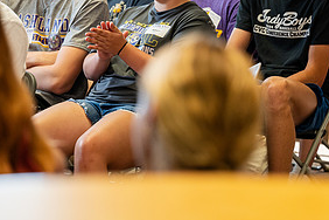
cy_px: -4
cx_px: 140
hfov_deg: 10.0
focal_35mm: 206
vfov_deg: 6.6
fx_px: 1882
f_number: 3.2
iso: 800
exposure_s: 1/200
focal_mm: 100
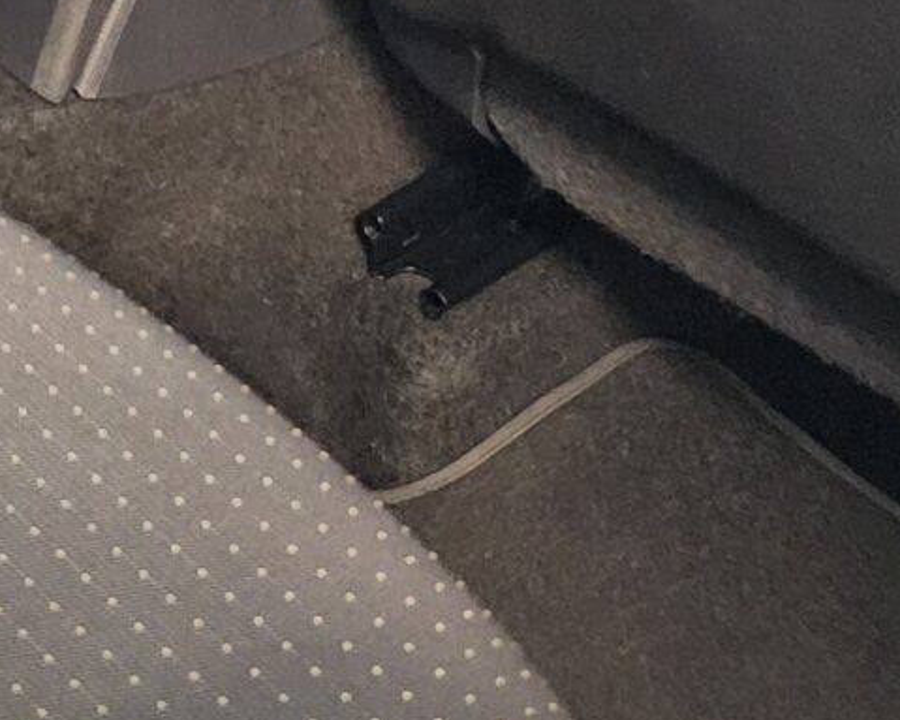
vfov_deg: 12.5
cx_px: -105
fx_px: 3196
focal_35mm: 120
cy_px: -139
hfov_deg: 15.6
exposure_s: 1/15
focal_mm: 6.3
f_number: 1.7
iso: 2500
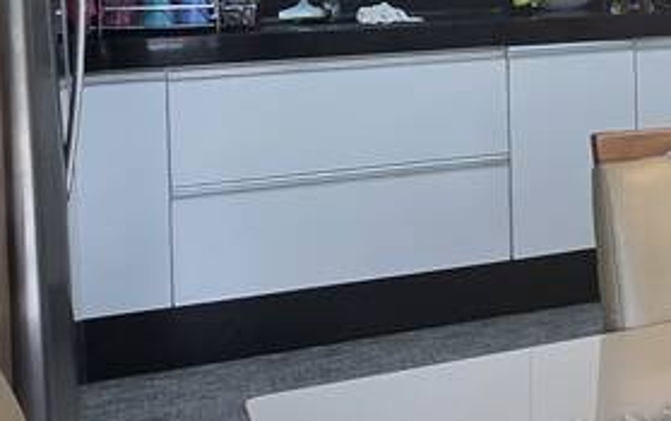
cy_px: -34
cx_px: 1029
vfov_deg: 17.8
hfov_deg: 23.0
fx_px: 1300
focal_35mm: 71
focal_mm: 2.2
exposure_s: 1/60
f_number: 1.9
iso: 200
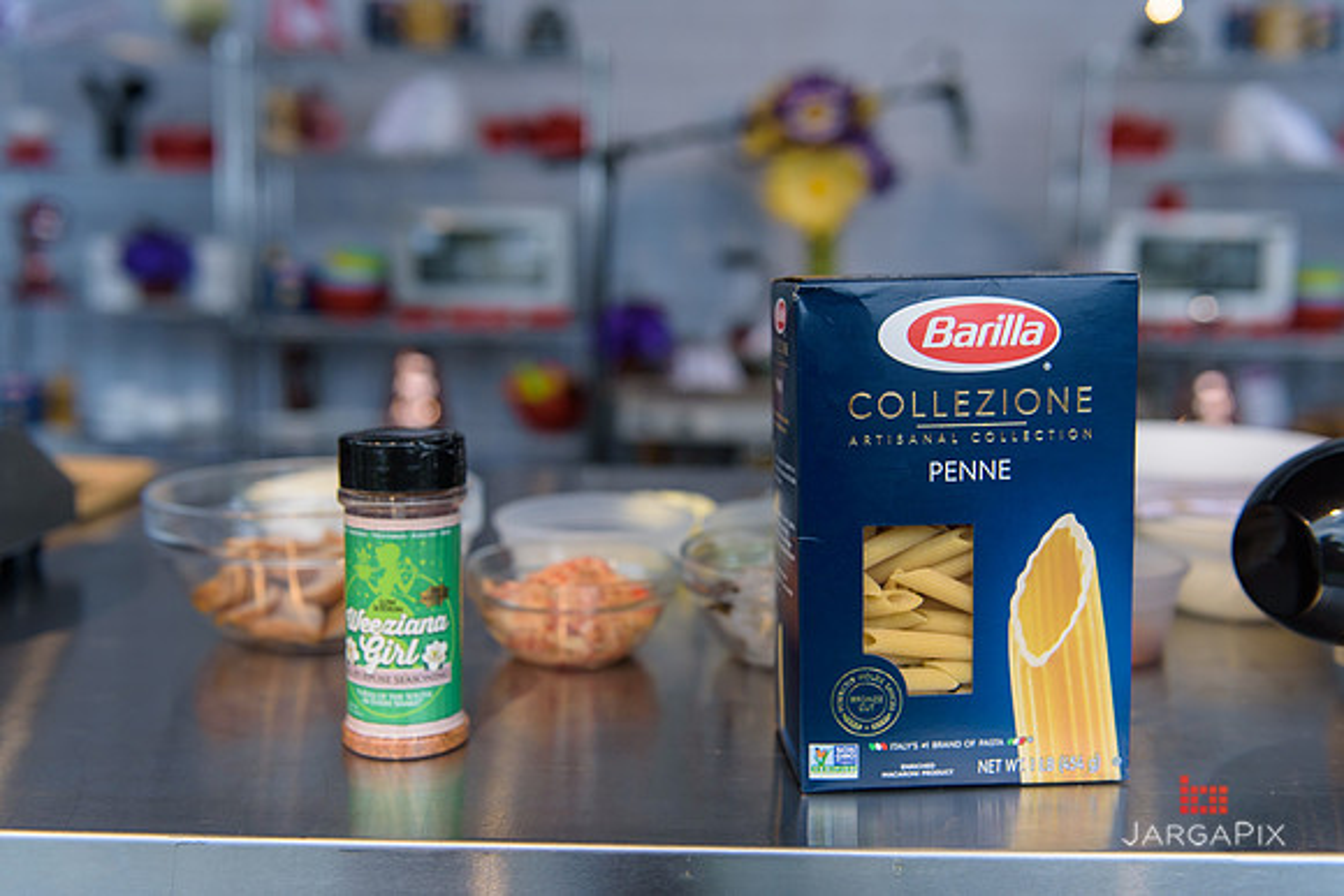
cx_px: 672
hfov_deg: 50.7
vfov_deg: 35.1
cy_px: 448
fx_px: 1419
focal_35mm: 38
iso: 250
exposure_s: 1/2500
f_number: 3.2
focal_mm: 38
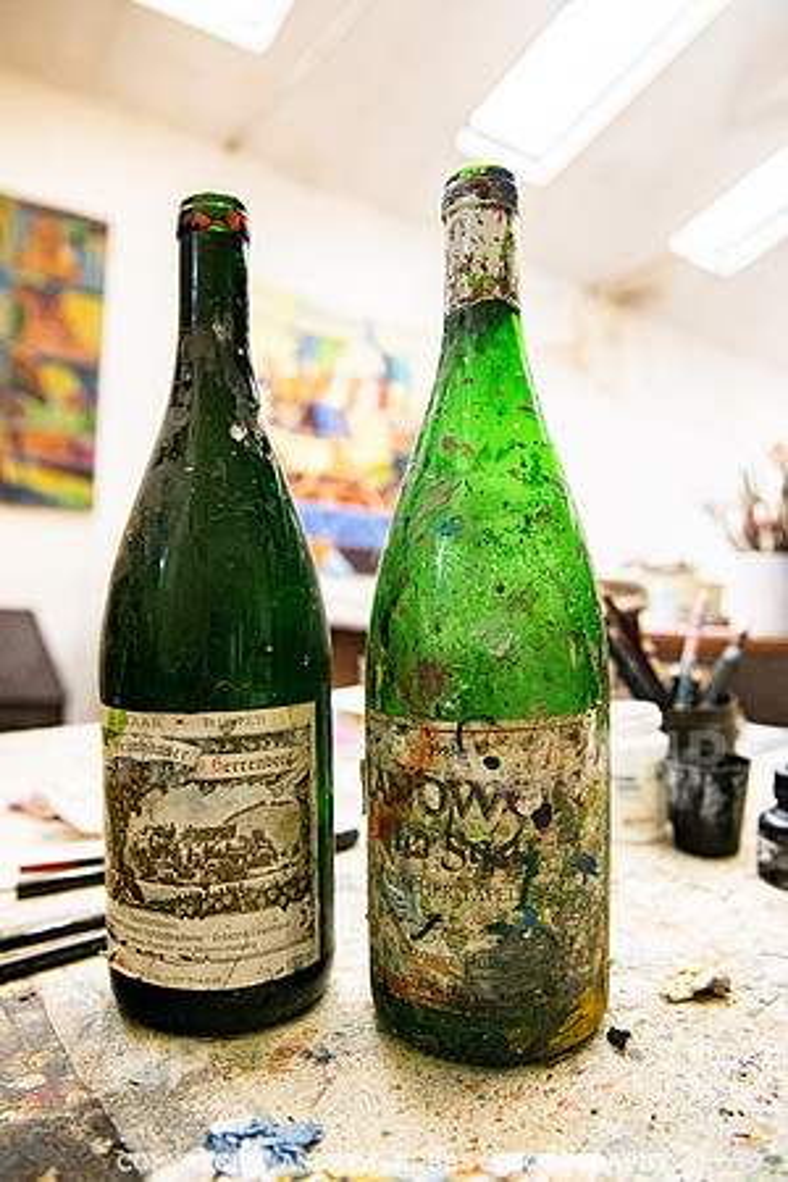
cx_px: 394
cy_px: 591
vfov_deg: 69.4
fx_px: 854
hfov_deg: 49.6
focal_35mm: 26
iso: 2500
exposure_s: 1/200
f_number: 5
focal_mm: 26
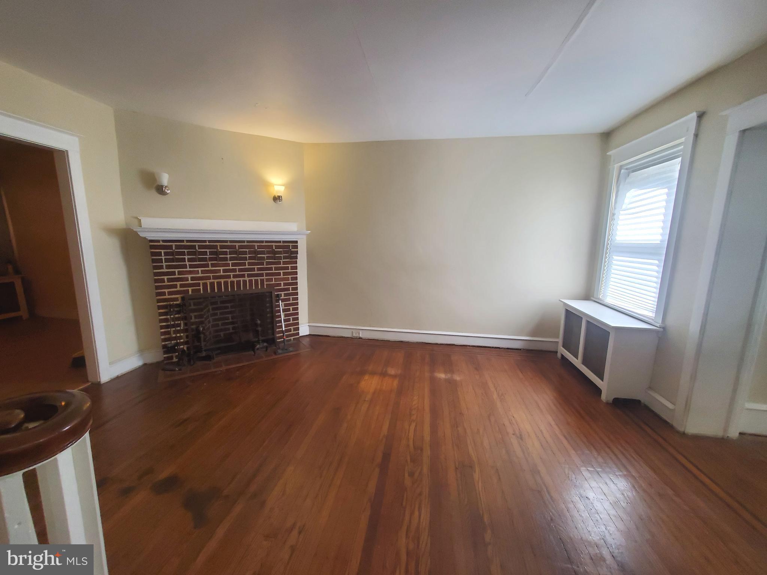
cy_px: 288
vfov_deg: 89.9
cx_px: 384
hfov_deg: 106.2
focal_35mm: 13
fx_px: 288
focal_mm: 1.8
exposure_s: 1/60
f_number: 2.2
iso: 200
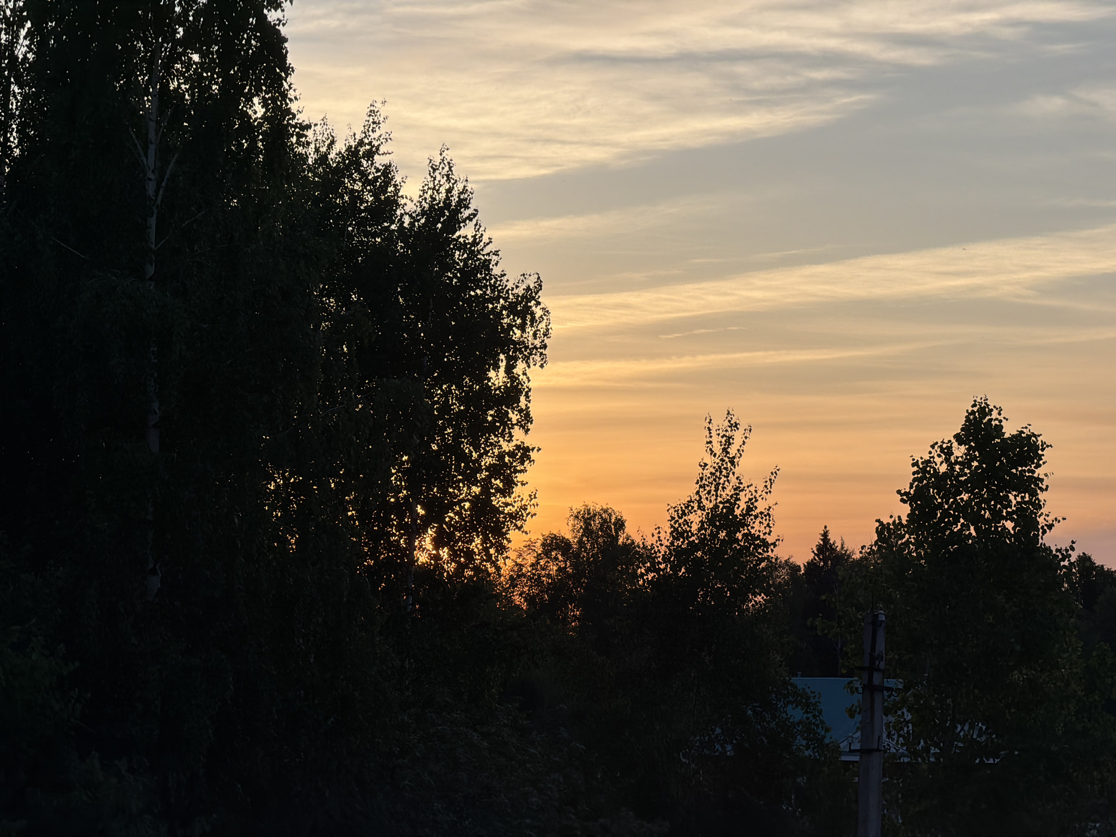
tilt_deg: +4.9
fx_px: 3224
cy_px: 418
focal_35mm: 100
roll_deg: -0.8
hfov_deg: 19.6
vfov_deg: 14.8
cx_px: 558
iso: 40
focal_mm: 16.89
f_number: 2.8
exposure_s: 1/638
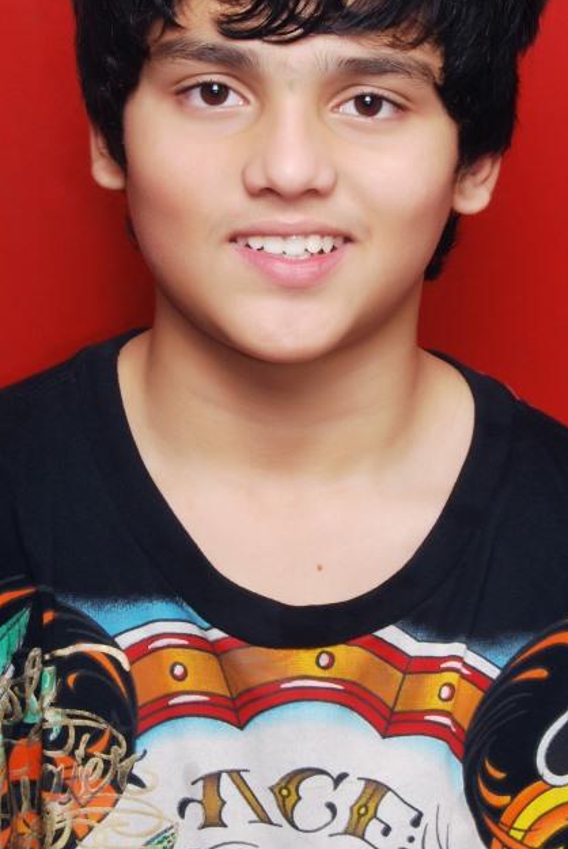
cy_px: 318
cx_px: 302
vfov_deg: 17.3
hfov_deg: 11.6
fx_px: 2786
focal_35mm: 118
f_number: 11
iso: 200
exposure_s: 1/160
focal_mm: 48
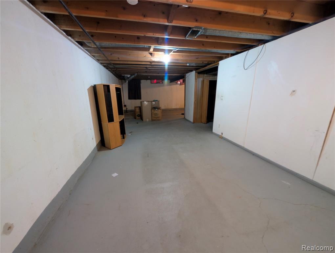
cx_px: 168
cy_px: 126
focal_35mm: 12
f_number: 1.7
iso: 239
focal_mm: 2.02
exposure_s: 1/15
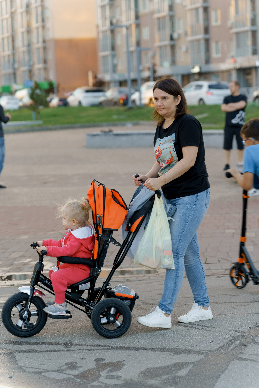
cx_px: 130
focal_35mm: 95
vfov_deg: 21.5
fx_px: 1025
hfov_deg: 14.4
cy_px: 194
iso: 500
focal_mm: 95
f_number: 3.5
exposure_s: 1/200
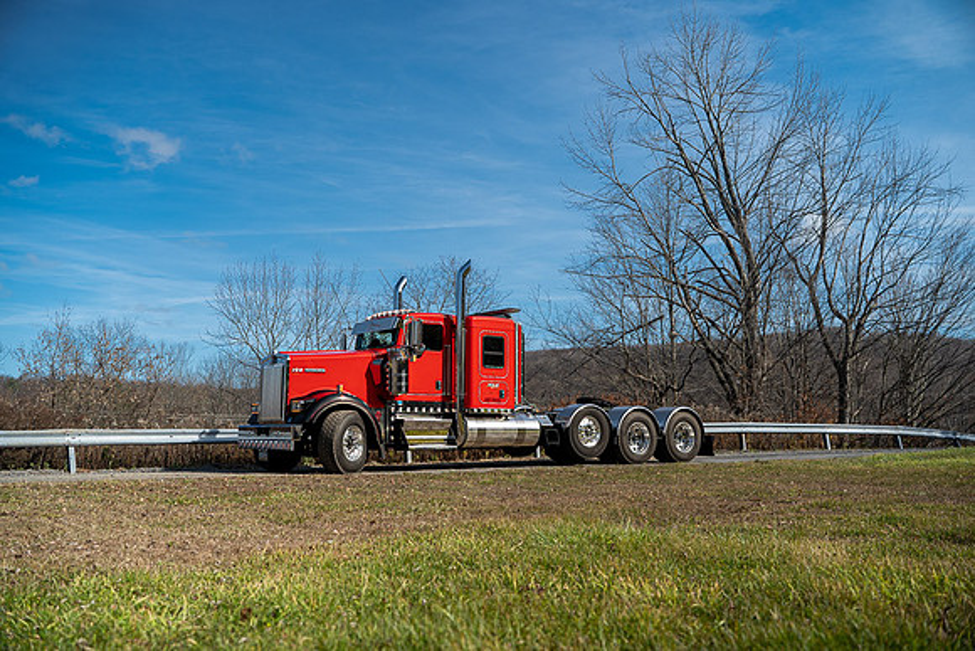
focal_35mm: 35
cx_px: 488
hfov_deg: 54.4
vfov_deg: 37.9
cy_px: 326
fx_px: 948
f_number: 3.2
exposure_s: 1/100
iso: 100
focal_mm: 35
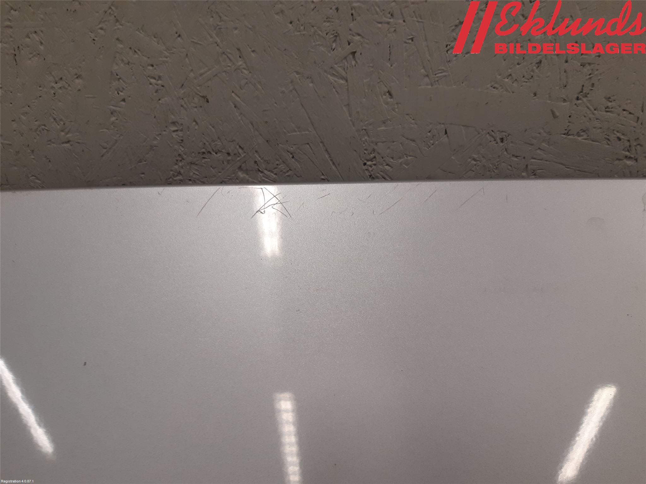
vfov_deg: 53.1
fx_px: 485
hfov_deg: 67.3
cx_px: 323
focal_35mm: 26
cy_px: 242
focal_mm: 3.93
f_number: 1.7
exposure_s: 1/100
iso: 80
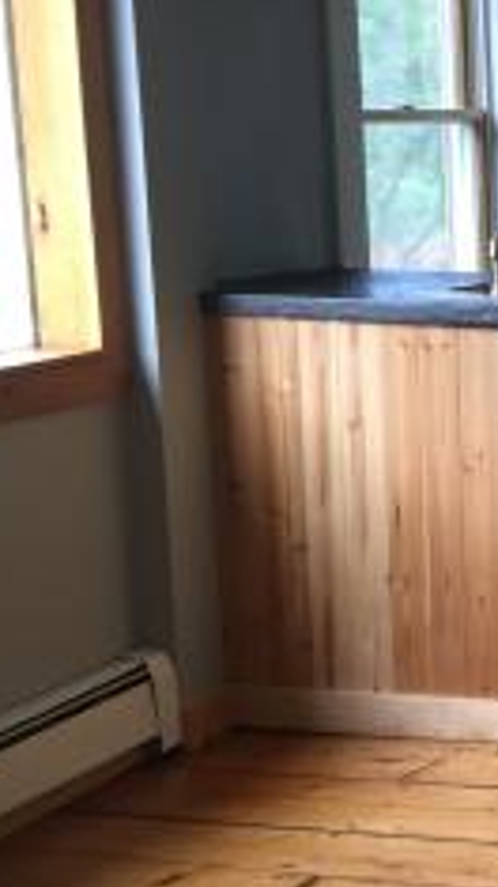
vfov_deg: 27.2
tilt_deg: -10.0
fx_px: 1833
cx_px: 1045
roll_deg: -1.3
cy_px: 453
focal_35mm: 78
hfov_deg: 13.1
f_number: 2.2
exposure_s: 1/40
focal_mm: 4.15
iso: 32
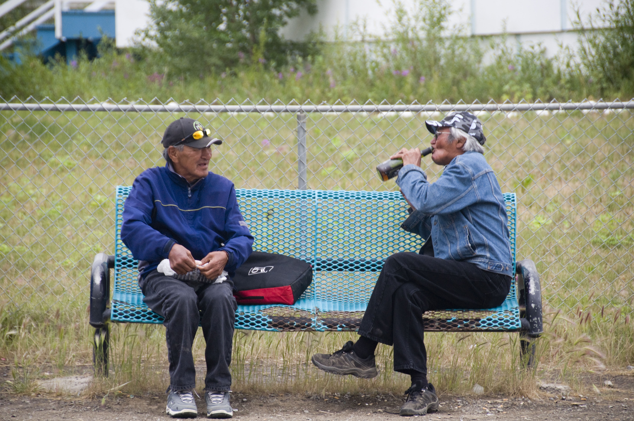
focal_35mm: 225
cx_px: 317
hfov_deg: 9.2
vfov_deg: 6.1
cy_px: 210
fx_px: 3958
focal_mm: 150
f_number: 5.6
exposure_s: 1/250
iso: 560
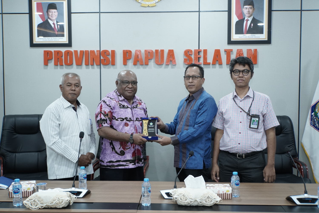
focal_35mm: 42
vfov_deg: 31.9
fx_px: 372
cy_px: 106
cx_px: 160
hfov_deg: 46.4
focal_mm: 28
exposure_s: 1/60
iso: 1000
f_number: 4
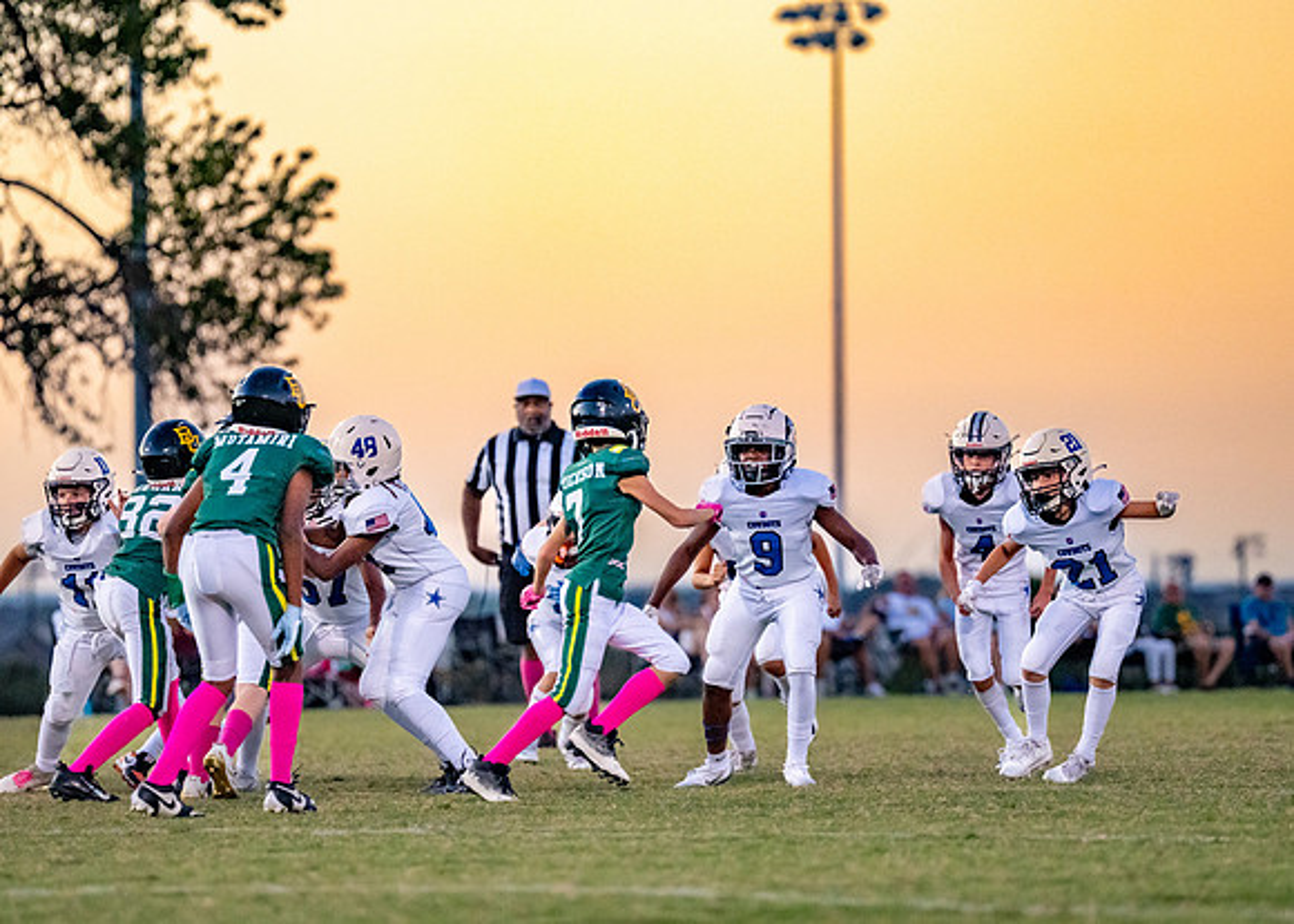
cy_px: 510
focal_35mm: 253
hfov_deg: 8.0
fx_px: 9294
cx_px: 694
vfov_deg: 5.7
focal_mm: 200
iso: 4000
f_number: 2.8
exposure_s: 1/1600
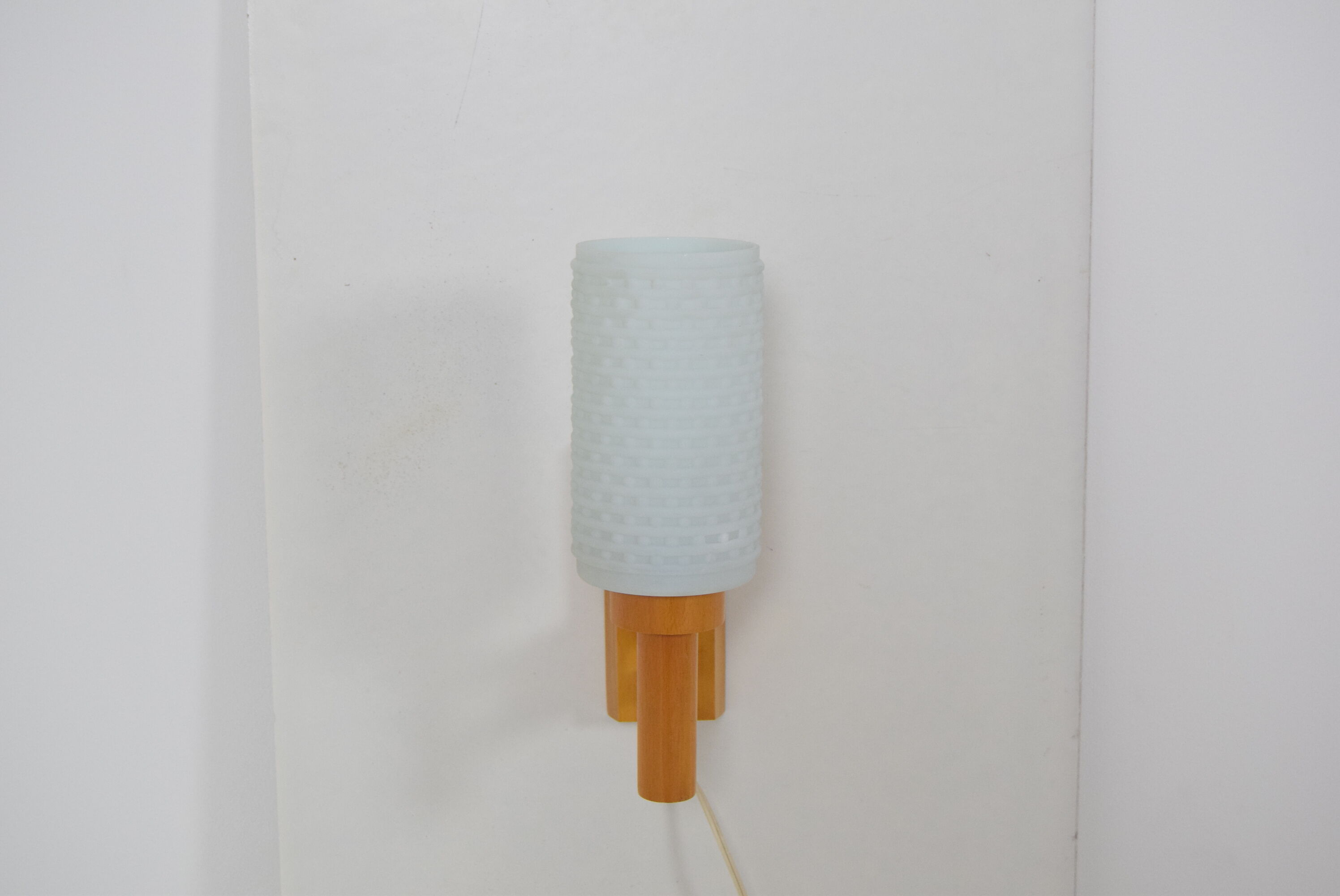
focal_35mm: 57
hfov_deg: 35.0
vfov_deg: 23.8
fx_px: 2123
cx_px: 670
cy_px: 448
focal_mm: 38
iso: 1600
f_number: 6.3
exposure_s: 1/160
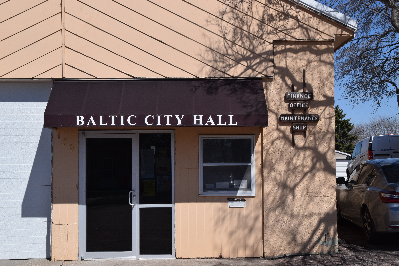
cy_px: 133
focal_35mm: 57
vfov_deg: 23.8
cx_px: 200
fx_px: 632
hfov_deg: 35.1
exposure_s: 1/400
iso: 200
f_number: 10
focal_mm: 38
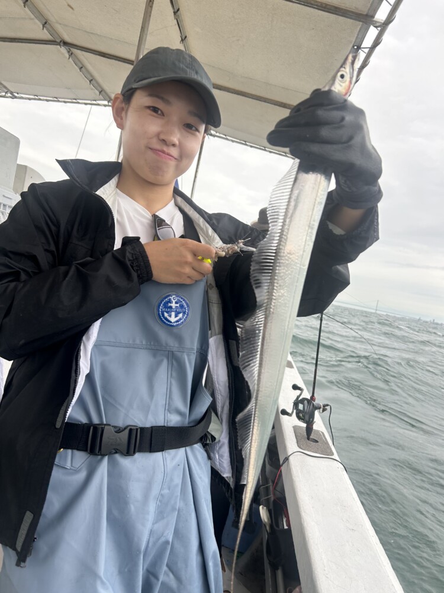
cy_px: 296
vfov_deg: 67.3
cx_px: 222
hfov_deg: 53.1
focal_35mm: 26
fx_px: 445
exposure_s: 1/376
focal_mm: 5.7
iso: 50
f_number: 1.5
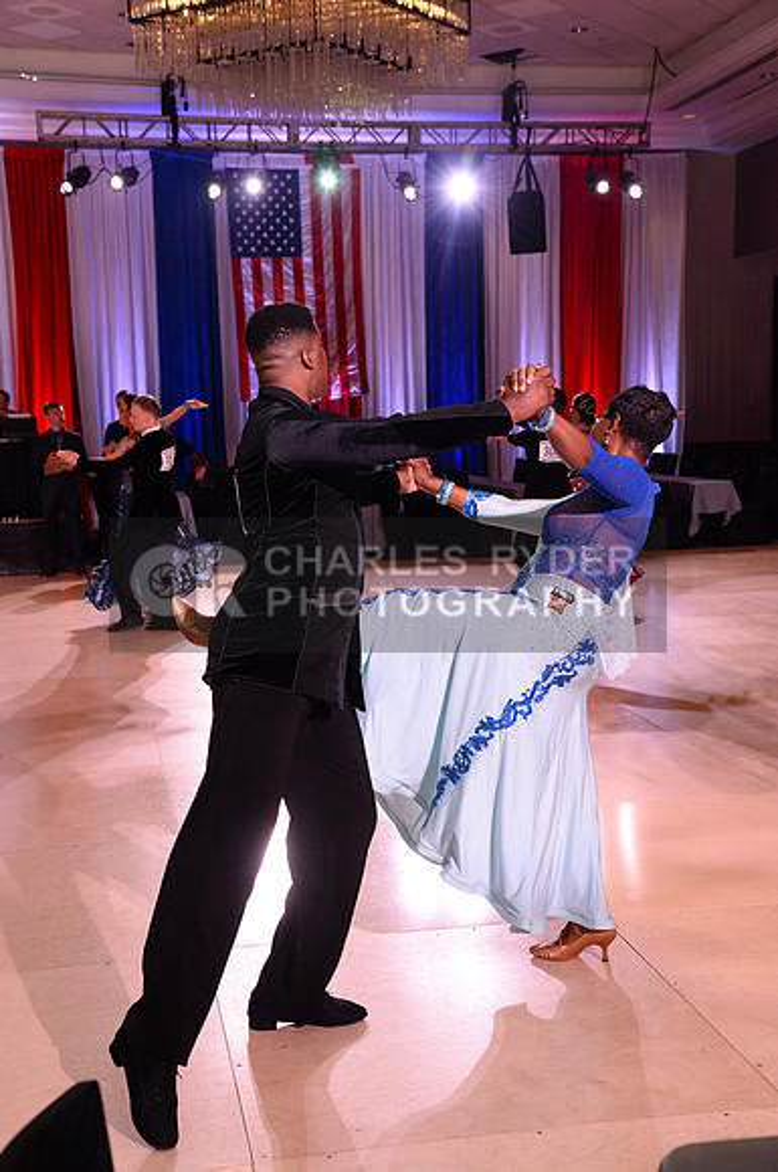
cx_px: 389
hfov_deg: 29.2
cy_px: 586
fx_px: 1496
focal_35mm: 46
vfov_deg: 42.8
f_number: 6.3
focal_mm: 46
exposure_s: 1/250
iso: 2500
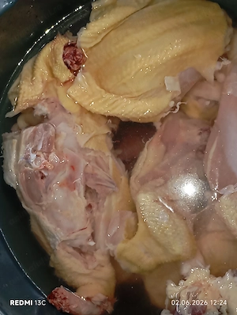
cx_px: 118
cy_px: 158
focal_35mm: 86
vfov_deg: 22.7
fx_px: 783
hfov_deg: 17.2
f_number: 1.8
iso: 182
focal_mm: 4.22
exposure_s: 1/16.7
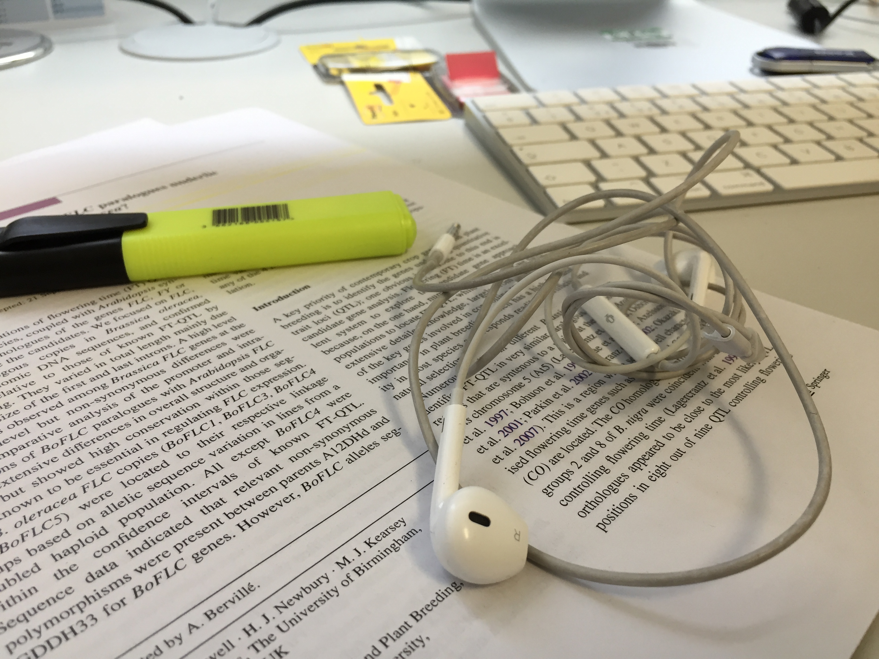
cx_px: 440
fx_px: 736
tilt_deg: -33.2
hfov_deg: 61.7
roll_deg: -0.4
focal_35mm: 29
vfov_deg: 48.2
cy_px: 330
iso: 40
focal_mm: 4.15
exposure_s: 1/33
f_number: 2.2
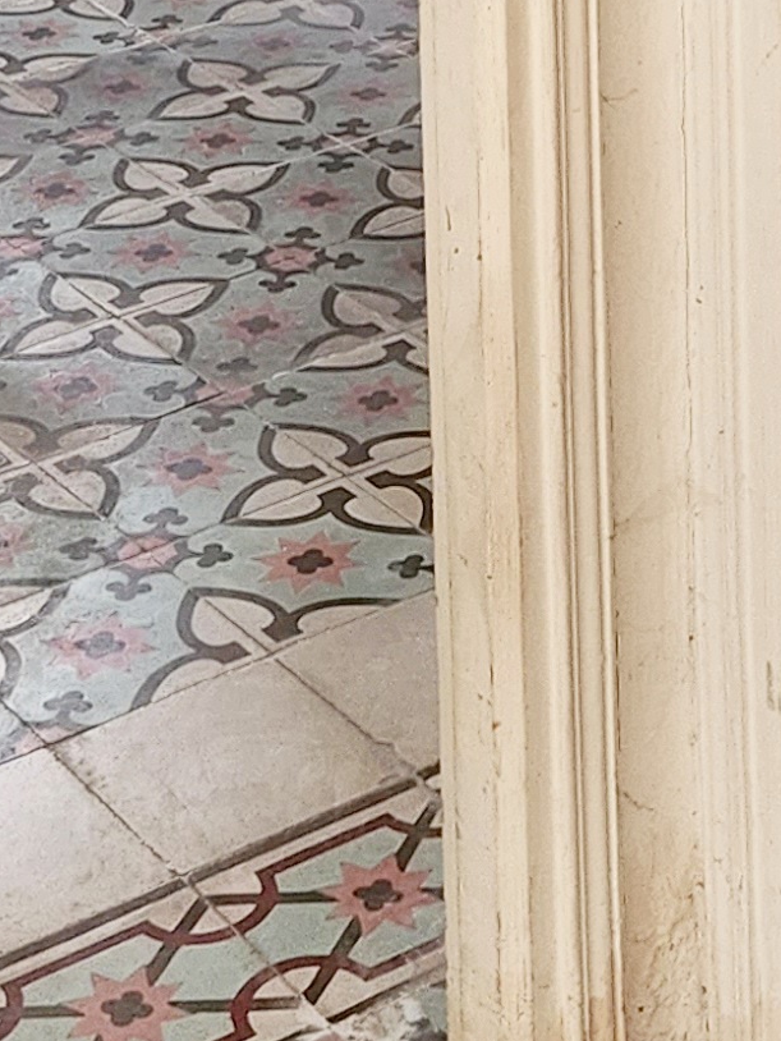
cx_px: 493
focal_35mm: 113
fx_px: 3398
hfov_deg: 13.1
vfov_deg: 15.4
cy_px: -732
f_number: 1.8
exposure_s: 1/182
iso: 160
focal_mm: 5.4
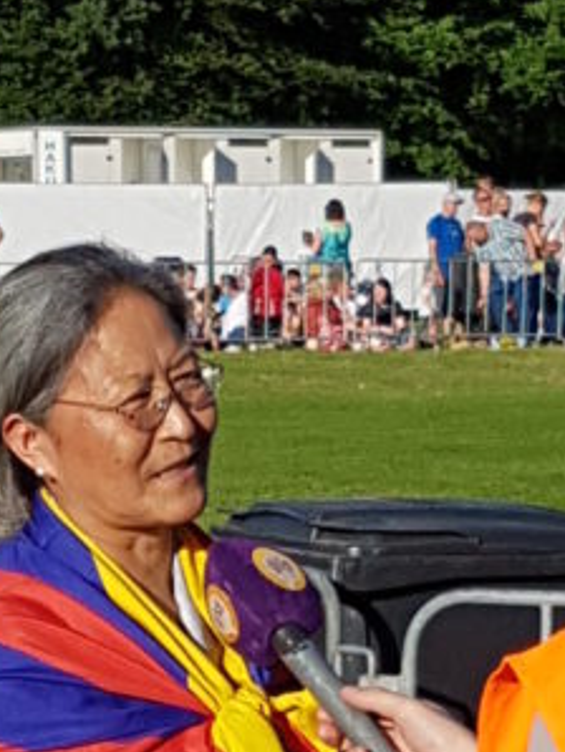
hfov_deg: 24.9
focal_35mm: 58
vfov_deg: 30.7
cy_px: 763
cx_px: 451
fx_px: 1260
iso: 50
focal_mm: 4.2
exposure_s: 1/3760
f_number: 1.7
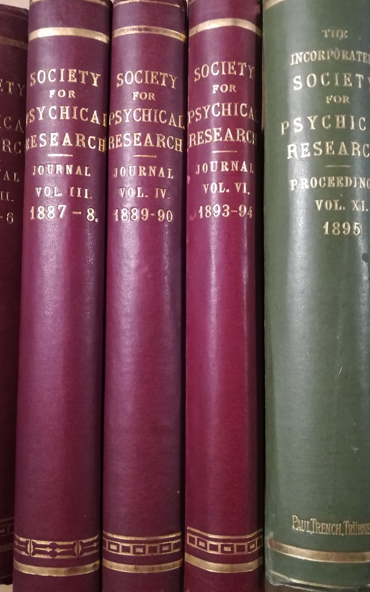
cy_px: 285
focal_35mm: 32
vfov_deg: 59.6
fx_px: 516
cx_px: 171
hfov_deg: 39.4
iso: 500
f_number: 2.2
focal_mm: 3.83
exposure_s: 1/25
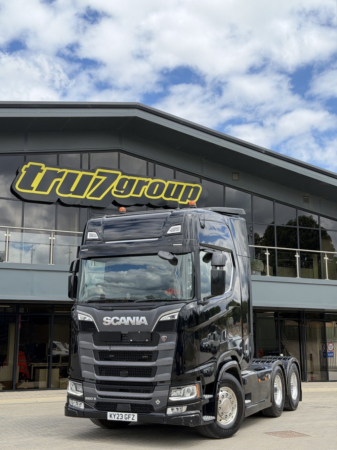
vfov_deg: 39.7
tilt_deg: +11.9
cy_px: 225
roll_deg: -0.2
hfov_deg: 30.3
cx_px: 168
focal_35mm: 48
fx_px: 623
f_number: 1.78
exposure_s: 1/1543
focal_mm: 6.76
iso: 100
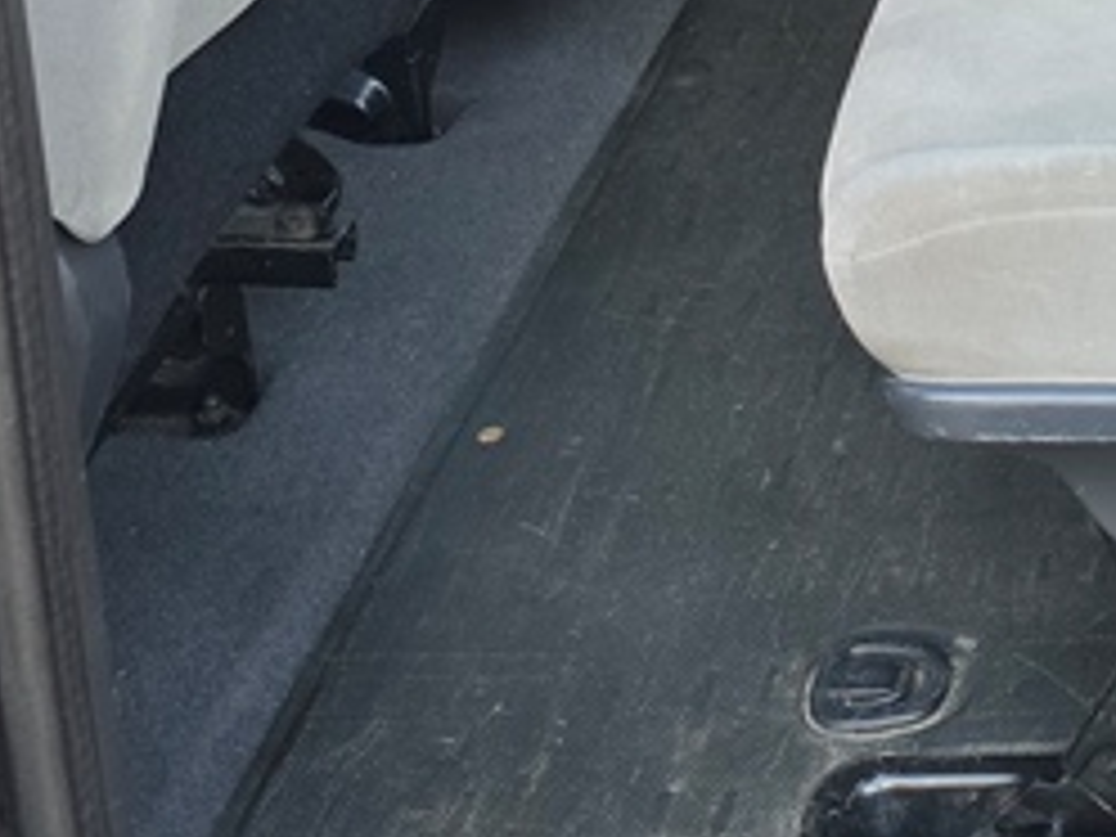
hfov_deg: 19.8
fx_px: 3063
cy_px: -522
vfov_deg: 14.3
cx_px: 1210
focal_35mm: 95
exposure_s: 1/100
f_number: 1.7
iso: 200
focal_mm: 6.3
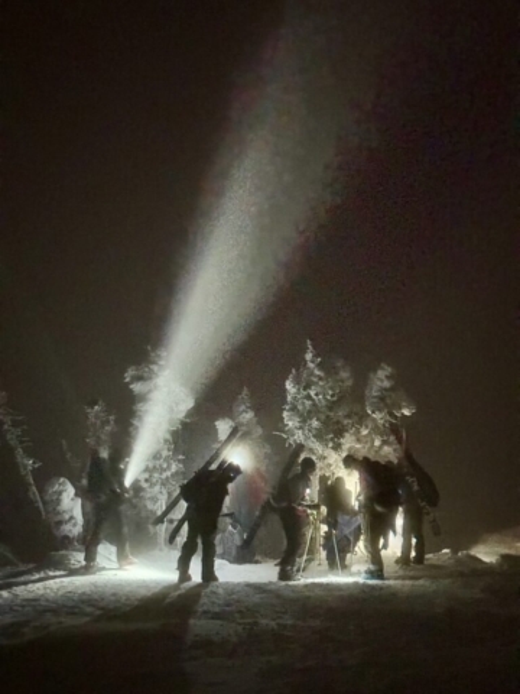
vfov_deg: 39.7
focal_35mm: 48
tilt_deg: +4.7
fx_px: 961
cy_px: 347
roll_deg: -1.5
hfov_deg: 30.3
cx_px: 260
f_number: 1.78
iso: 6400
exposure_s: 1/15
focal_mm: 6.86
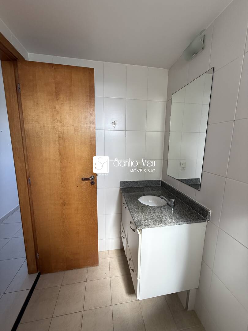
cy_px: 166
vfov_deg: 102.1
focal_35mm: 14
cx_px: 124
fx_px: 134
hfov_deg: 85.7
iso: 64
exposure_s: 1/99
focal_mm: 2.22
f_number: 2.2
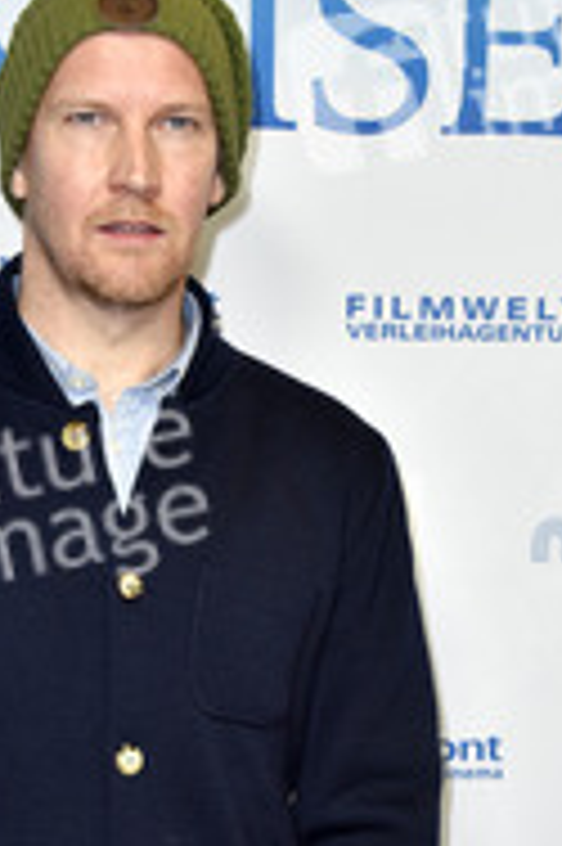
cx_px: 108
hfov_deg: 9.9
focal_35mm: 138
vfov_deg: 14.7
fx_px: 3237
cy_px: 742
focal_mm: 65
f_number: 5.6
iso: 1250
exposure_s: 1/160
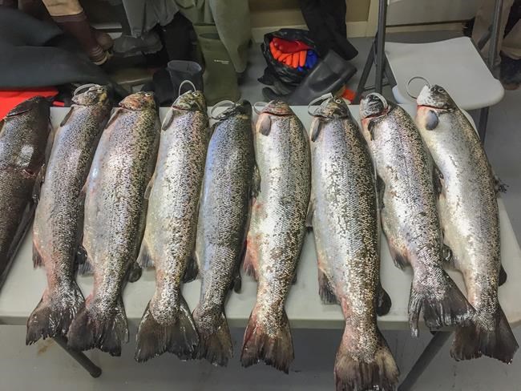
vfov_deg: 48.3
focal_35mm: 29
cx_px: 260
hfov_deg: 61.6
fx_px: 437
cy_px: 196
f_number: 2.2
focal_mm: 4.15
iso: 32
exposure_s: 1/30
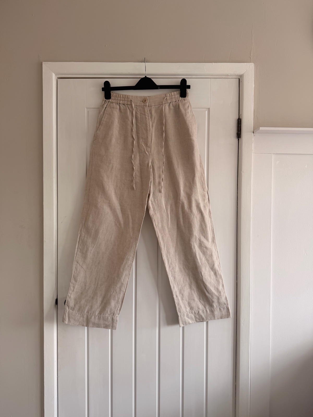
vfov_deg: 71.6
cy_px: 208
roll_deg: +0.1
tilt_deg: +0.0
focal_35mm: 24
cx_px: 156
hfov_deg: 56.8
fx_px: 289
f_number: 1.78
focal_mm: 6.76
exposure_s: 1/121
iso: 100
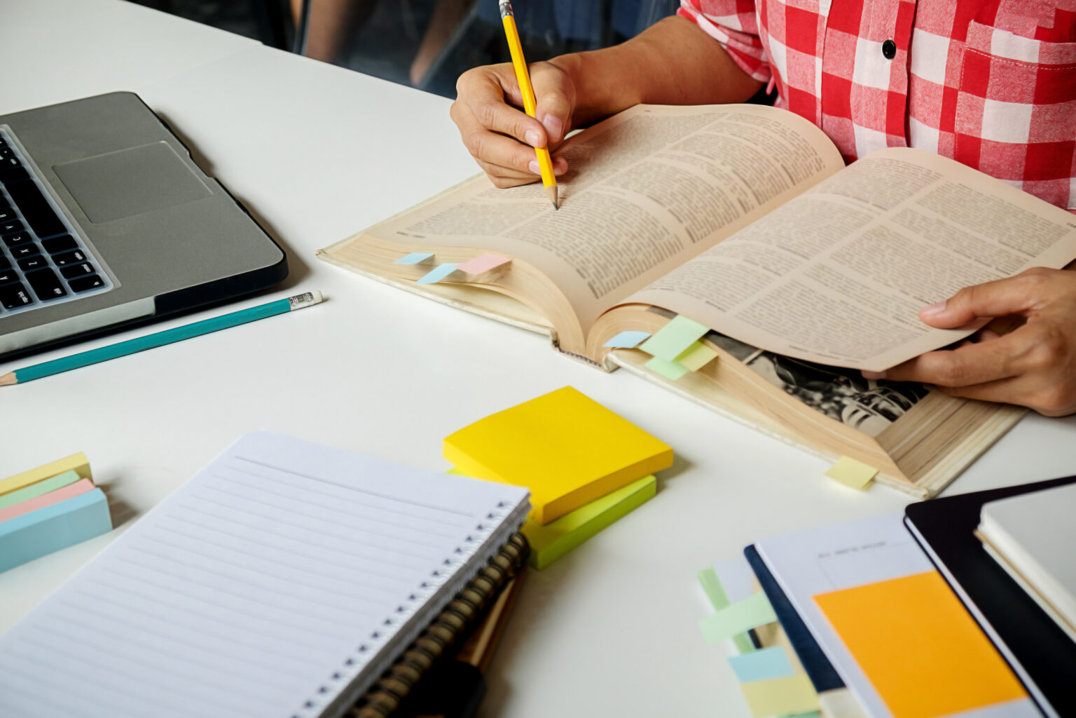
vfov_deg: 26.5
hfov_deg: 38.9
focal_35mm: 51
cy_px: 359
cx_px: 538
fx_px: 1524
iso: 500
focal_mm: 34.3
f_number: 5
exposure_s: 1/125
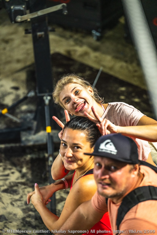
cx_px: 78
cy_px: 118
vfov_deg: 16.4
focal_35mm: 125
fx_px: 818
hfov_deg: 11.0
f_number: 3.2
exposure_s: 1/1000
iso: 2000
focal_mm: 125
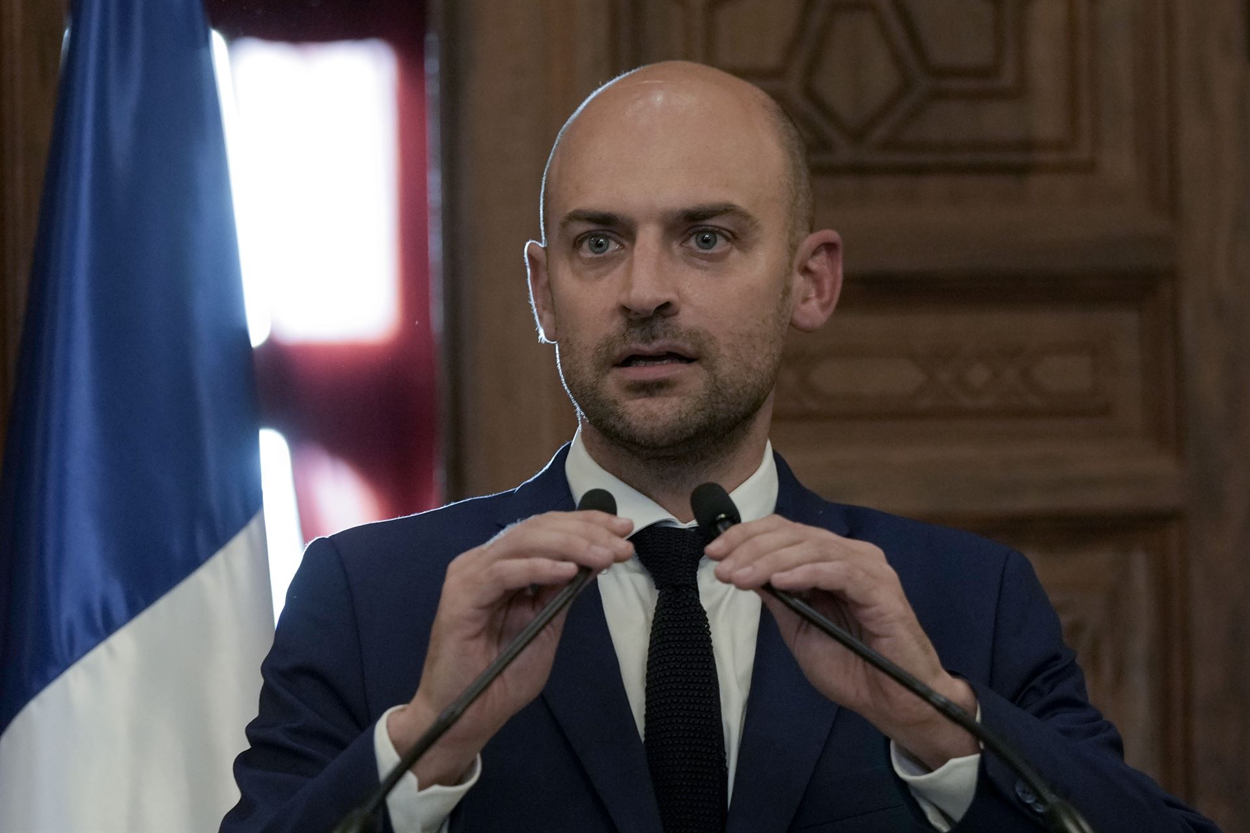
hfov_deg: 16.8
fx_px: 4236
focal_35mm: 122
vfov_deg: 11.2
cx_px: 625
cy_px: 416
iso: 2500
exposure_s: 1/125
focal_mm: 122
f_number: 3.2
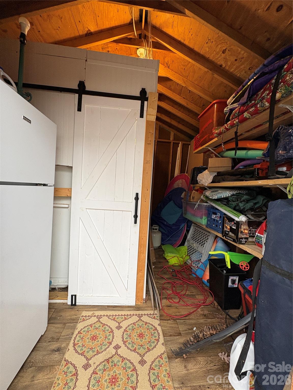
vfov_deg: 102.1
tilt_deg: -2.3
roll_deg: -3.3
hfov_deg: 85.7
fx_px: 158
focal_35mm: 14
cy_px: 195
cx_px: 146
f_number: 2.2
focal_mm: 2.22
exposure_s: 1/99
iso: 200
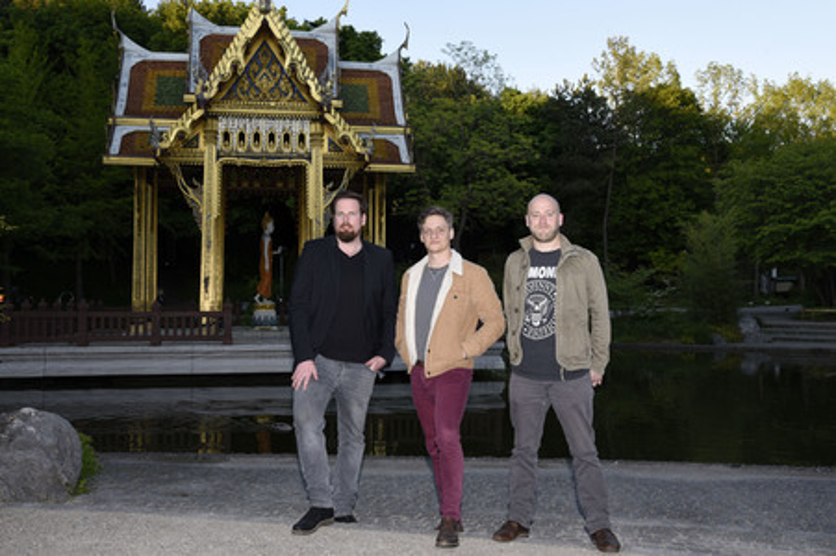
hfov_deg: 60.3
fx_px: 719
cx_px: 418
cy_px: 278
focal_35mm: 31
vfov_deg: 42.3
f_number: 10
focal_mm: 31
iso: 400
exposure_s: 1/80
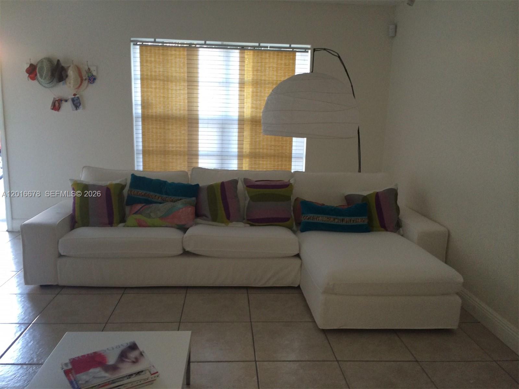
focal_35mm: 30
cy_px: 194
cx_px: 260
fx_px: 450
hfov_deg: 60.0
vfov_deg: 46.8
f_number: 2.2
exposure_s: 1/30
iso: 125
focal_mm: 4.12
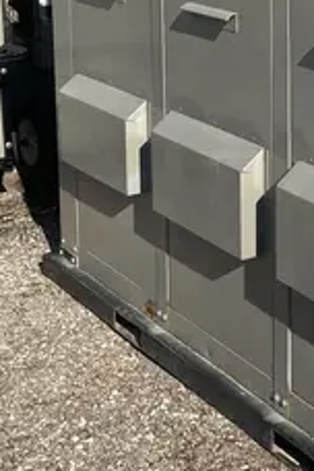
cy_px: 55
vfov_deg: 22.8
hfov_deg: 15.0
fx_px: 1138
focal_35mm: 87
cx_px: 407
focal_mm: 4.2
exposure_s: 1/5556
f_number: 1.6
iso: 32
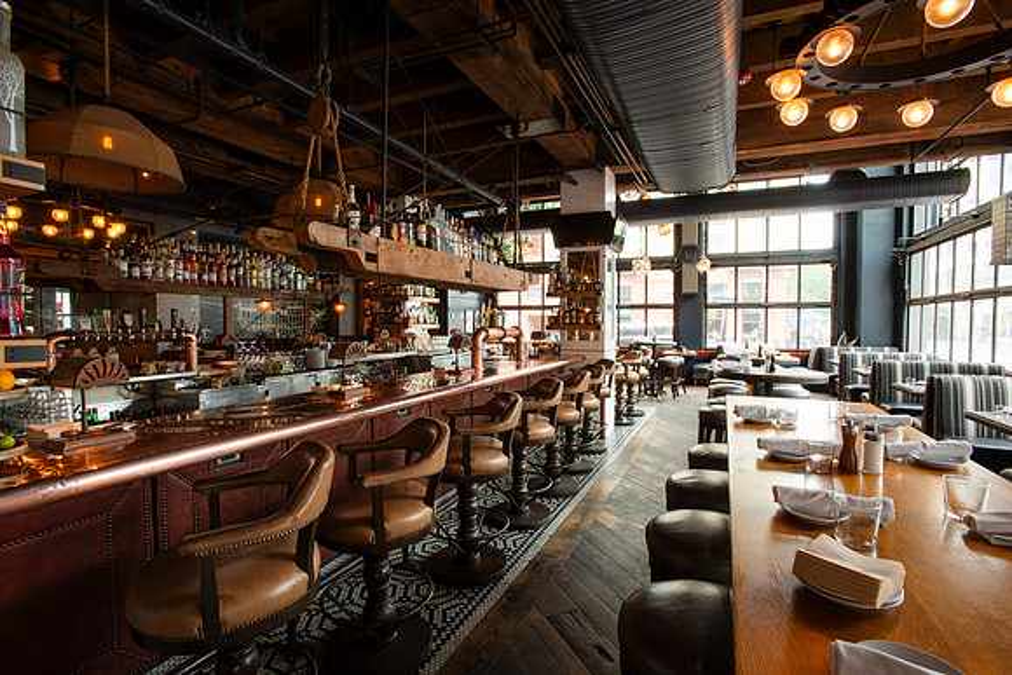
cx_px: 506
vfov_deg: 70.5
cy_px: 338
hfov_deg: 93.3
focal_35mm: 17
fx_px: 478
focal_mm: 17
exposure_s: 1
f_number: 22
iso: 200
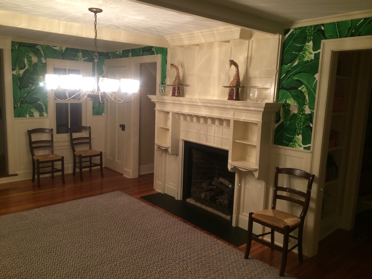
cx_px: 186
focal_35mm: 30
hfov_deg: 60.0
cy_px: 140
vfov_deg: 46.8
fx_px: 322
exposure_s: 1/30
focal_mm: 4.12
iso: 160
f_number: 2.2
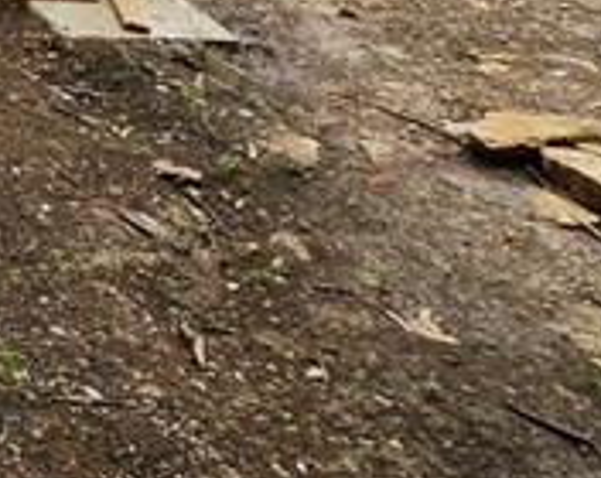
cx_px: -744
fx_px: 1313
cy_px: -406
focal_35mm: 74
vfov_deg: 16.8
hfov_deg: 16.1
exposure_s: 1/714
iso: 32
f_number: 1.9
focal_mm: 2.2
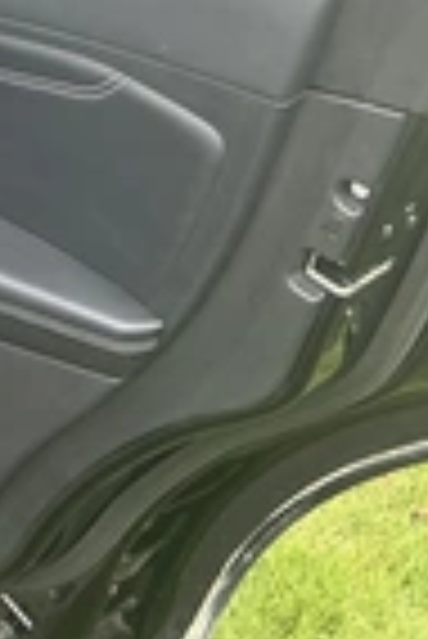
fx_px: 1459
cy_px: 4
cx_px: -383
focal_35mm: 82
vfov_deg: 23.7
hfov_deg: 14.4
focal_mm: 3
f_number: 1.8
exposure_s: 1/122
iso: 50
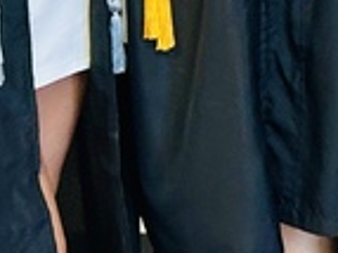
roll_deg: -0.4
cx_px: 929
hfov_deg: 9.1
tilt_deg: -7.7
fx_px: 1815
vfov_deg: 7.6
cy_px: -262
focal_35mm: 186
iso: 80
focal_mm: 5.7
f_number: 1.5
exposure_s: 1/60
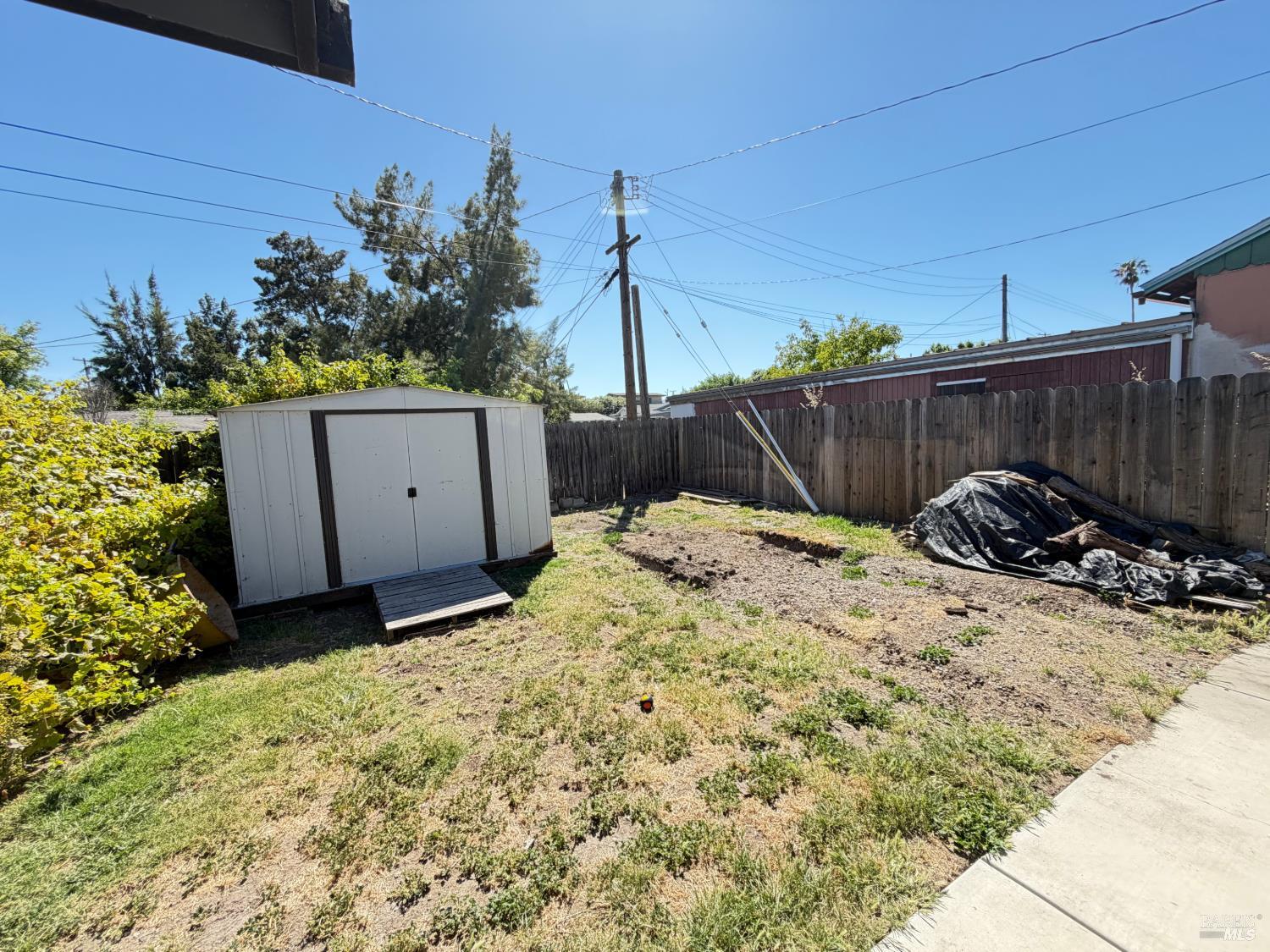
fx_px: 514
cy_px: 476
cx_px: 635
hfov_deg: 102.1
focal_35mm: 14
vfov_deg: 85.7
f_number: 2.2
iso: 50
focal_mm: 2.22
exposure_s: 1/393
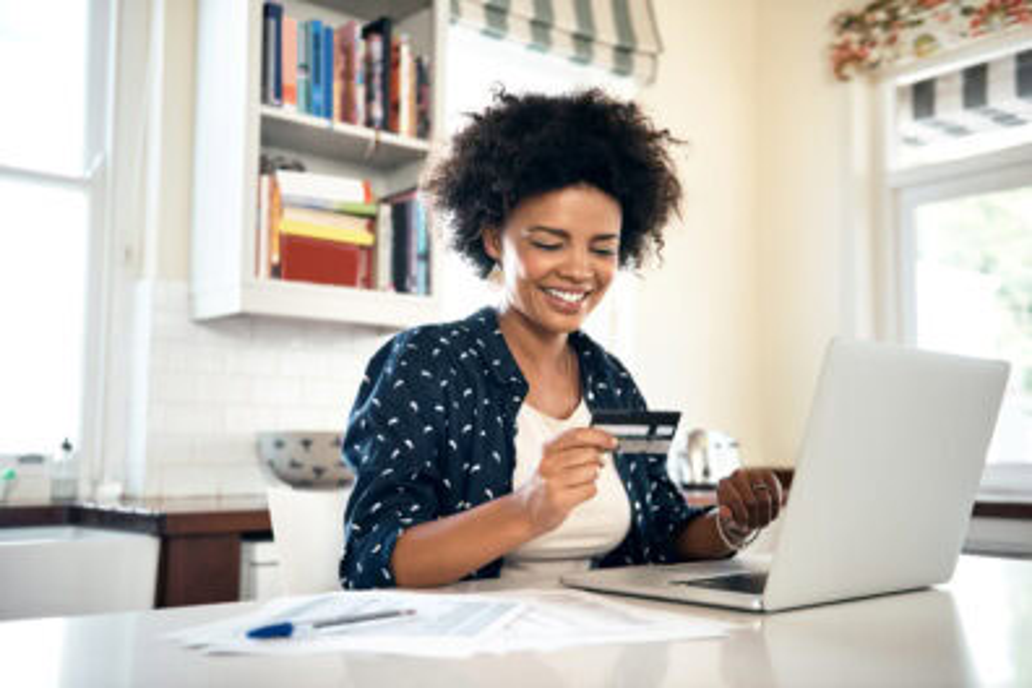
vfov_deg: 35.1
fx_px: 1089
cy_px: 344
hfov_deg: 50.7
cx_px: 516
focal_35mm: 38
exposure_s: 1/320
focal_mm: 38
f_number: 3.2
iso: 500
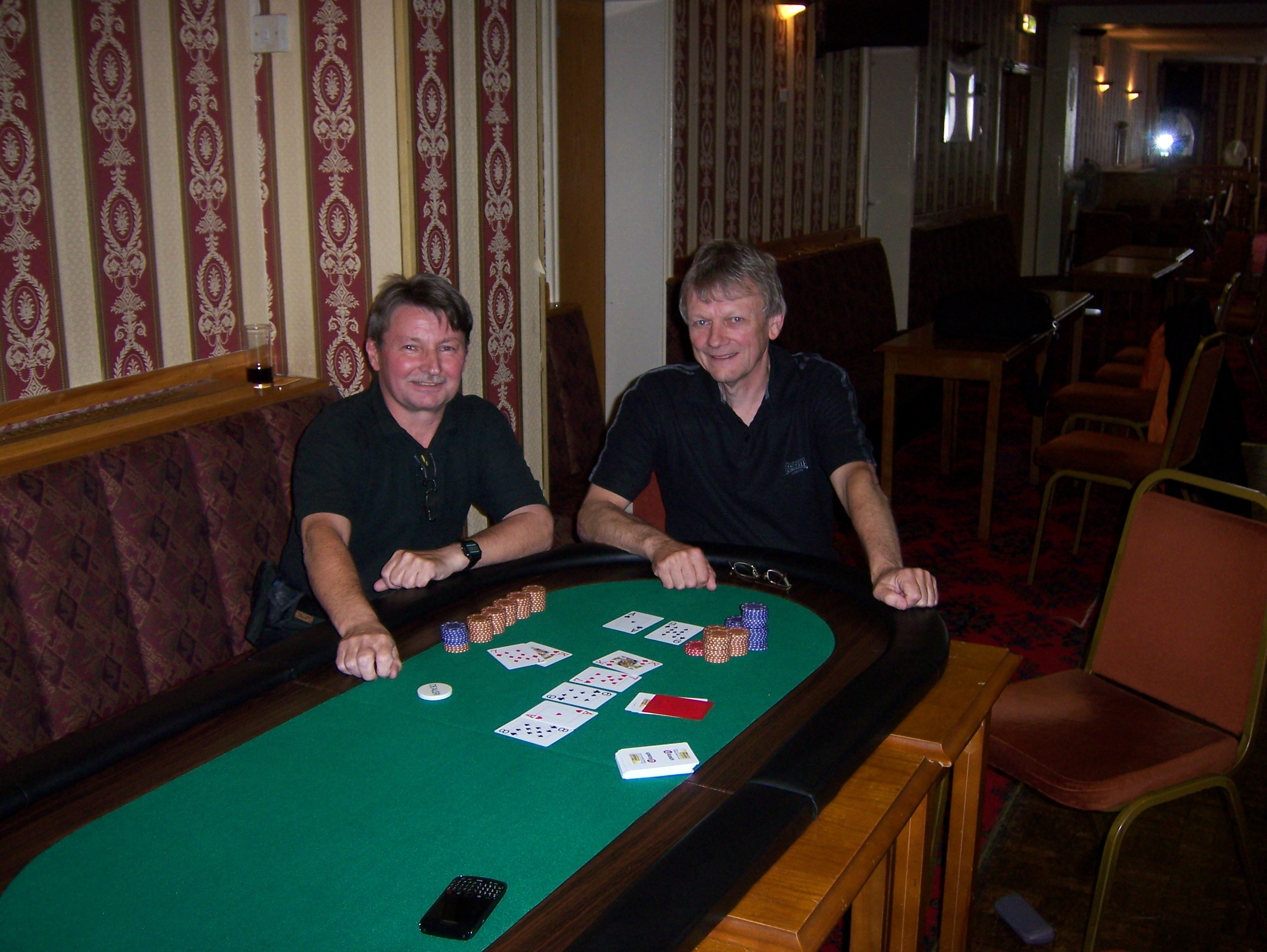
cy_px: 476
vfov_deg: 39.7
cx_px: 634
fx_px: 1319
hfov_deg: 51.3
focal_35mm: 36
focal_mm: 6
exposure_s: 1/60
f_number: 2.8
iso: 125
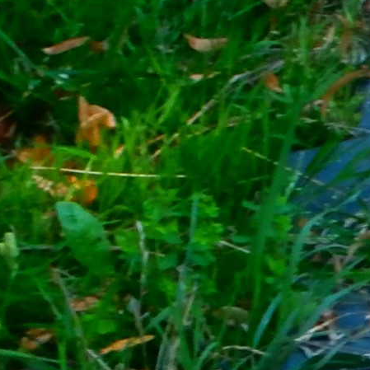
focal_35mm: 277
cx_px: 980
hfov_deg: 6.0
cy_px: 228
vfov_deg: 6.3
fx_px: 3350
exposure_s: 1/125
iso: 100
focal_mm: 8.29
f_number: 4.2
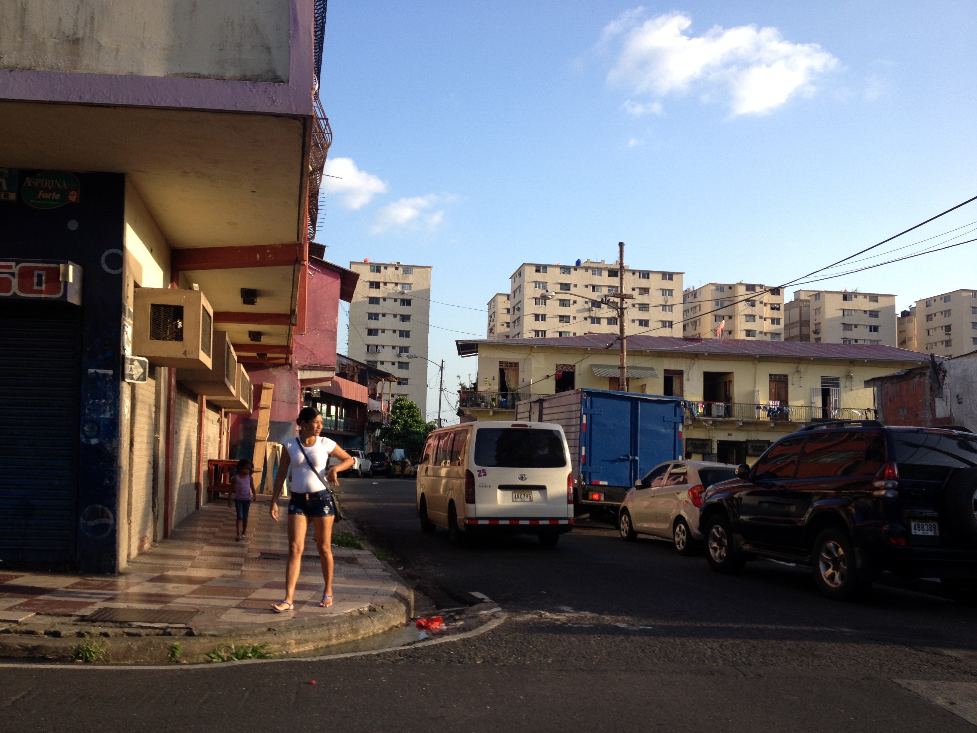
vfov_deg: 40.7
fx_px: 988
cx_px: 488
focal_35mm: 35
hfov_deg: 52.6
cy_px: 366
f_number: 2.4
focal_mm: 4.28
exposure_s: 1/635
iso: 50
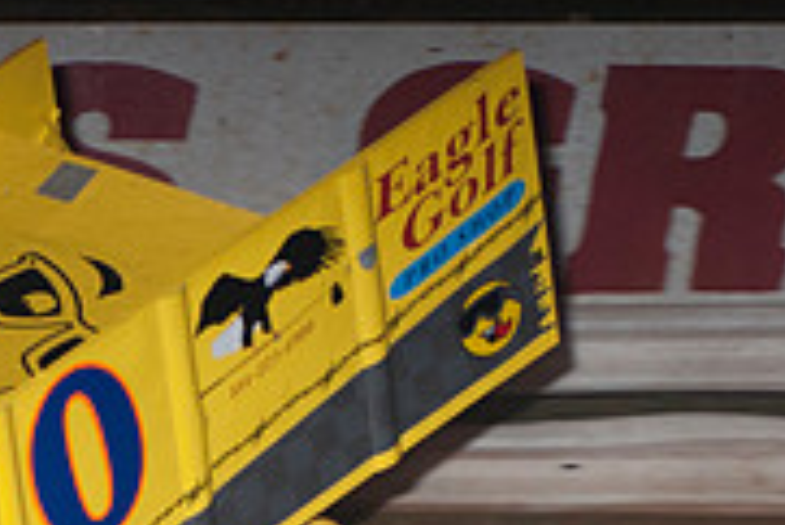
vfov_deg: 3.6
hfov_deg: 5.3
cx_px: 13
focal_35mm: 385
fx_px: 8402
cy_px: 599
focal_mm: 80
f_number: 4
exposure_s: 1/400
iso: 400
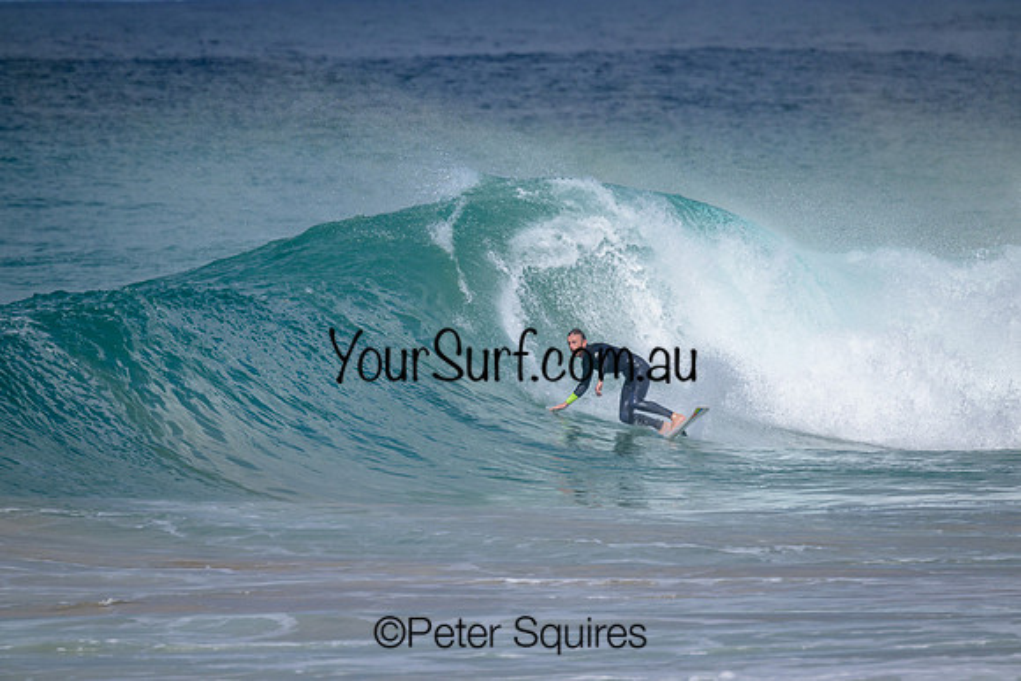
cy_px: 340
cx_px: 510
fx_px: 18155
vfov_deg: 2.1
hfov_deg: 3.2
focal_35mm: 640
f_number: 11
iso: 400
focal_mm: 640
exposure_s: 1/2000
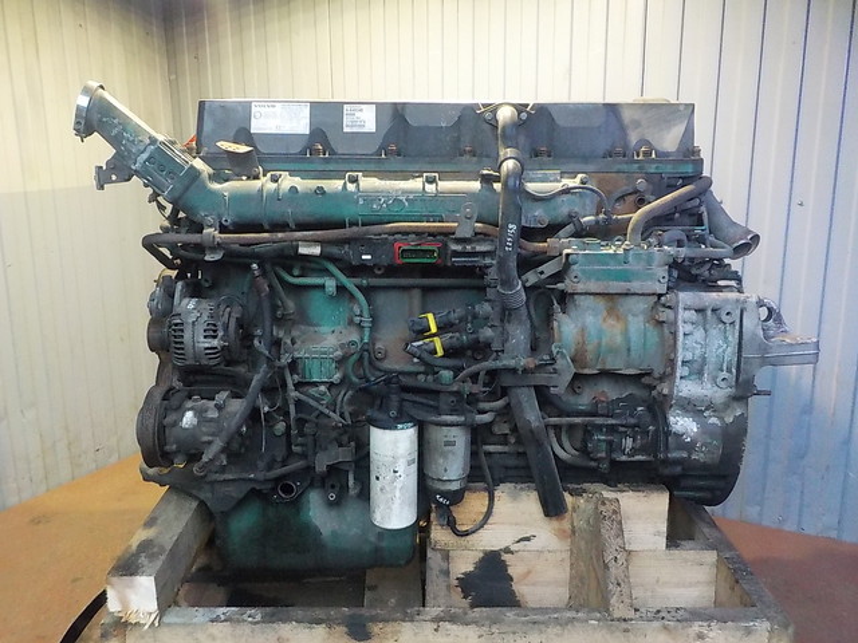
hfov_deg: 60.0
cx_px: 429
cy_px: 322
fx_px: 744
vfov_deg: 46.8
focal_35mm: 30
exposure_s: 1/30
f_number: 3.3
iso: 800
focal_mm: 4.1
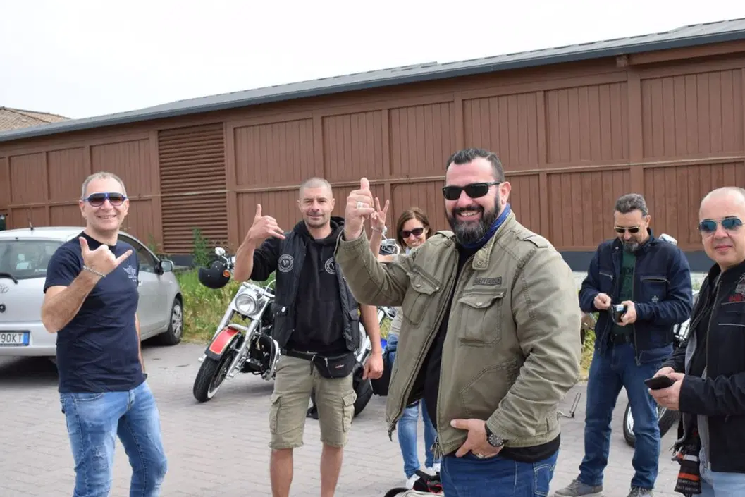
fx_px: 881
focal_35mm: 43
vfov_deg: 31.5
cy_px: 257
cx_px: 400
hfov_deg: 45.8
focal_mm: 25
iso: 200
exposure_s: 1/320
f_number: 9
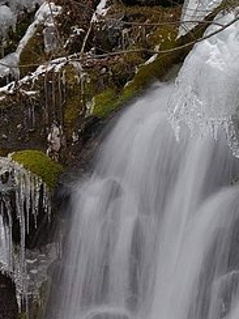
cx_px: -33
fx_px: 3756
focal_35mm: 408
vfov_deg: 4.9
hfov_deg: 3.6
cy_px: 173
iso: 100
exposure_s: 1/4
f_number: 16
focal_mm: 135
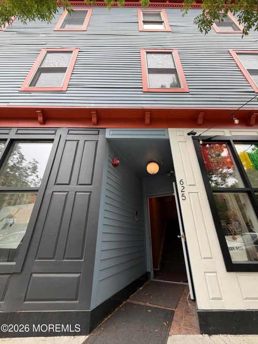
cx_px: 129
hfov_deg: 85.7
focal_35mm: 14
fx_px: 139
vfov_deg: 102.1
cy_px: 172
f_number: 2.2
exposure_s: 1/120
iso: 25
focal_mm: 2.22
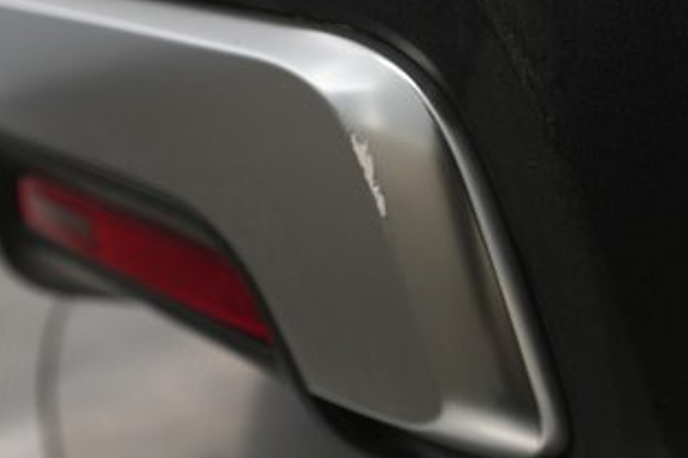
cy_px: 13
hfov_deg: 34.8
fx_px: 1089
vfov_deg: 22.9
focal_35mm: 57
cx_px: 440
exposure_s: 1/100
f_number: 4.5
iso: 1600
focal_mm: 28
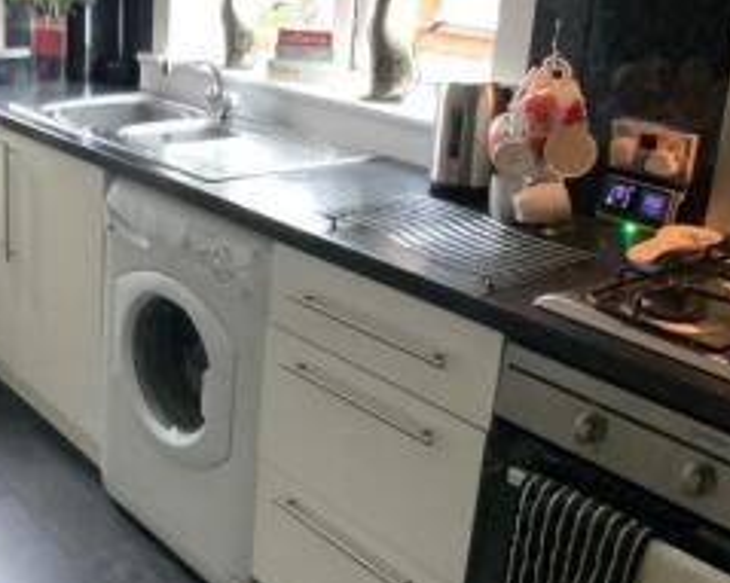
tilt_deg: -18.3
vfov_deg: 22.1
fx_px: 1490
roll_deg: -0.6
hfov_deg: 26.9
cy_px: 221
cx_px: 118
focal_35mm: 69
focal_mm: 3
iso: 500
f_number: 1.8
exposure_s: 1/20
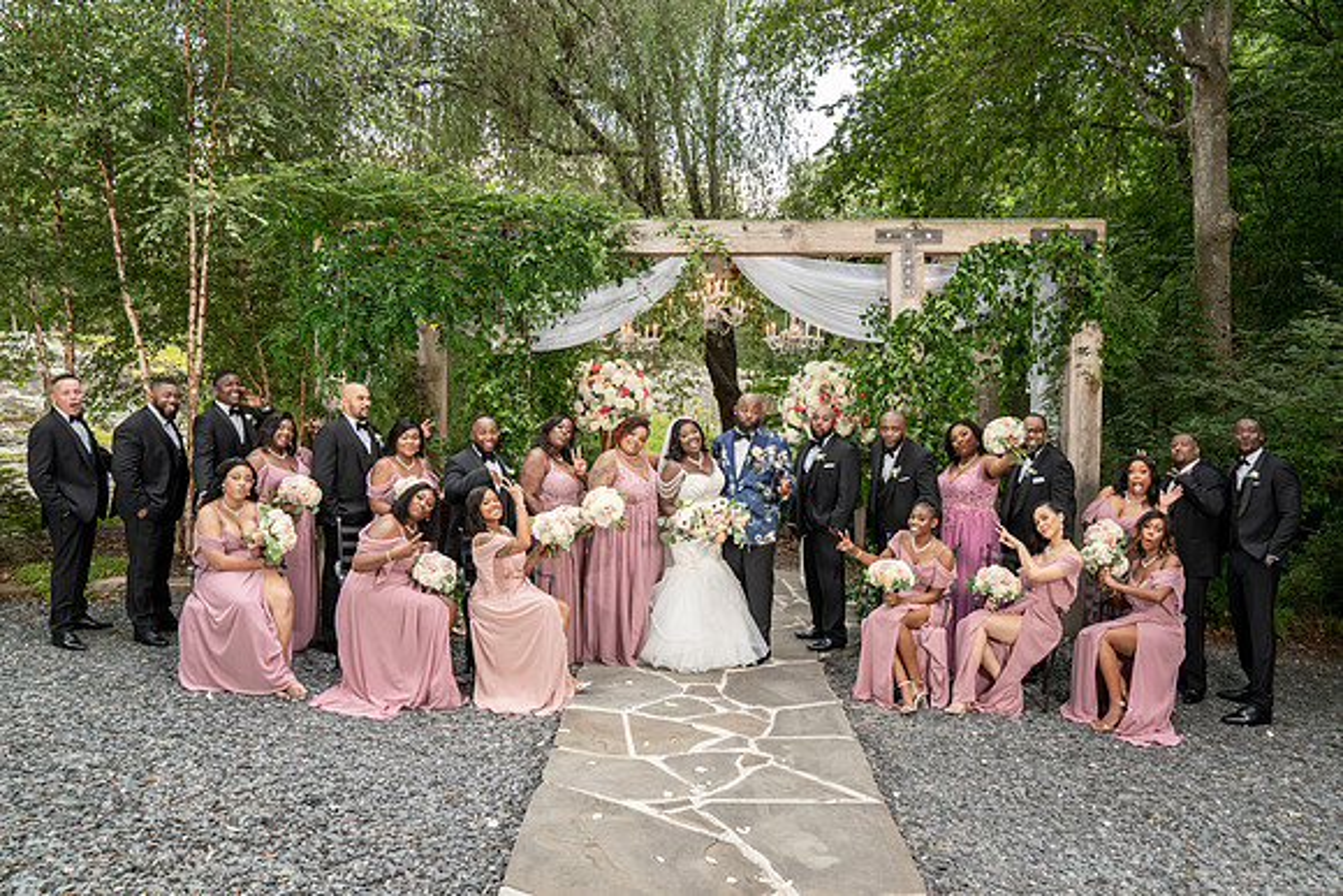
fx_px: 1004
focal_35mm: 27
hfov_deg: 67.5
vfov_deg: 48.1
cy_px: 434
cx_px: 686
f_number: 4
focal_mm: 26
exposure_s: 1/200
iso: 640
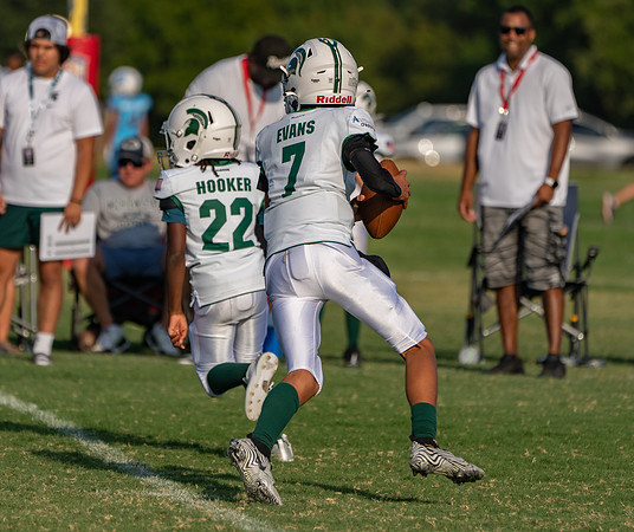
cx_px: 288
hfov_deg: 3.5
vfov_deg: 2.9
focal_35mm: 548
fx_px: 10490
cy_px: 239
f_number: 5.6
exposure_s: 1/1600
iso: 200
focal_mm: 382
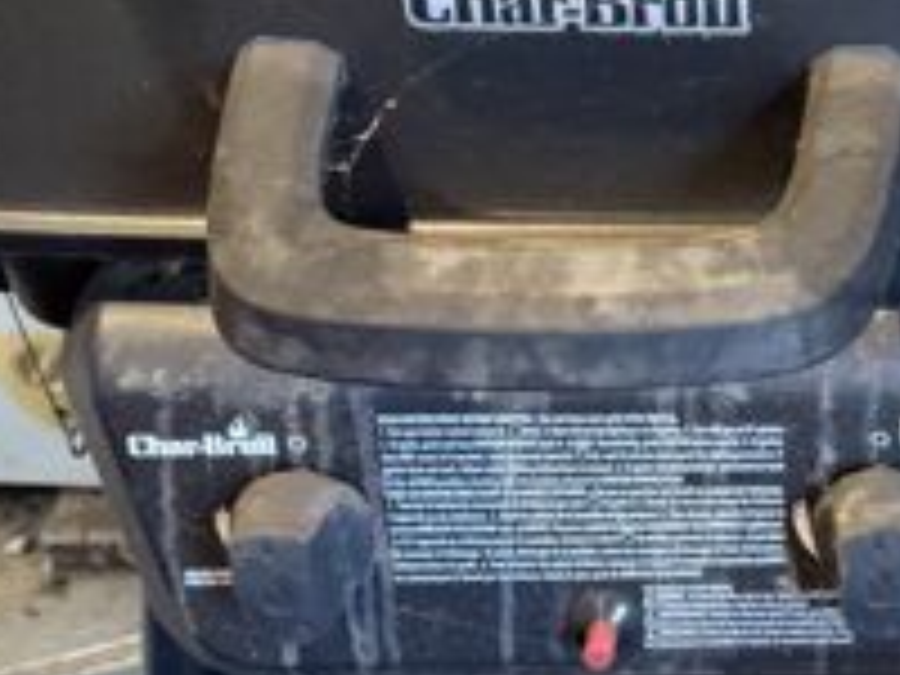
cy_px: 338
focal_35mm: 72
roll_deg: -4.9
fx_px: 1872
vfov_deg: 20.4
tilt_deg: -38.9
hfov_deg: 25.3
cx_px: 958
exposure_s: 1/30
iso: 800
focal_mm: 6.76
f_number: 1.78
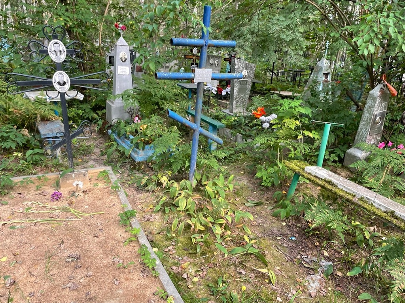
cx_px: 202
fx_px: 304
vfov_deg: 53.1
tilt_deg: -7.7
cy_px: 152
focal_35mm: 26
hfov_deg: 67.3
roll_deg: -3.3
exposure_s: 1/121
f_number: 1.6
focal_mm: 4.2
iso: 64
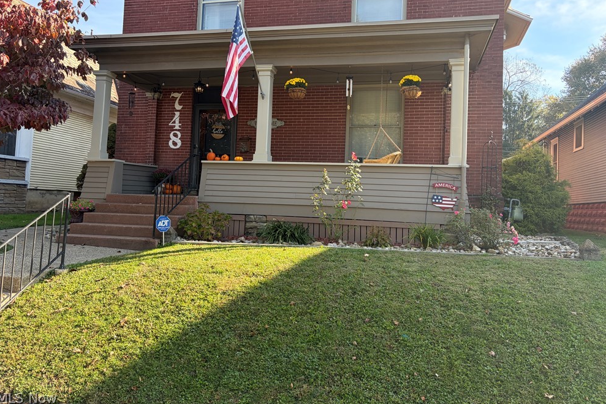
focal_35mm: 28
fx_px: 471
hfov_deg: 65.5
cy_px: 173
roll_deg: -1.7
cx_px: 307
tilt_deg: +5.2
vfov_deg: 46.3
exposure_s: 1/654
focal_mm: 5.96
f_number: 1.6
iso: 64
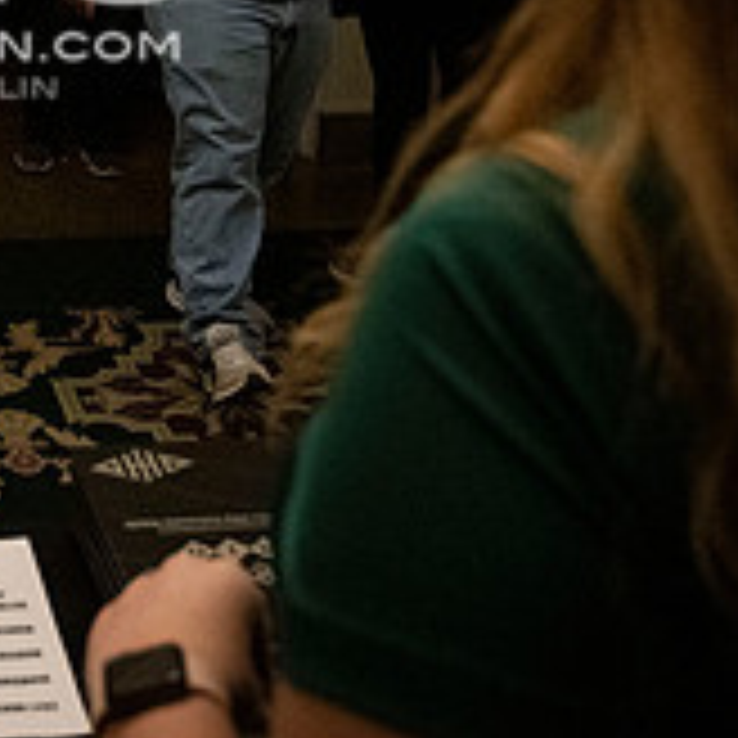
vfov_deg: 22.4
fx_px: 1737
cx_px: -130
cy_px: -115
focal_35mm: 72
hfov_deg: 22.3
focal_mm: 24
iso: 12800
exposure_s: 1/500
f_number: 4
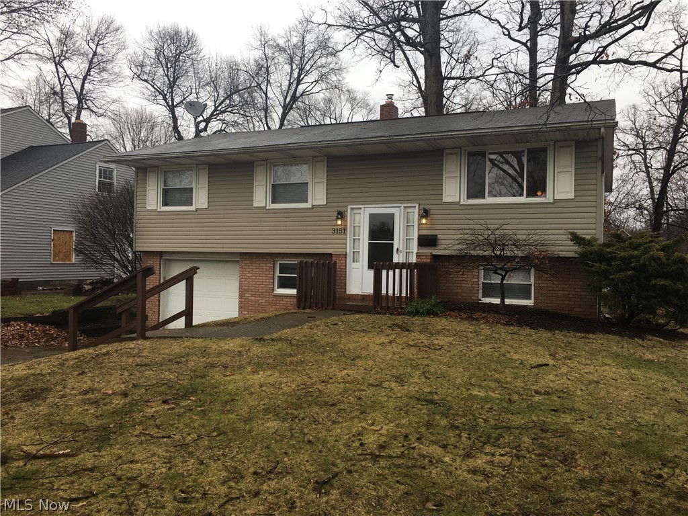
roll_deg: -2.2
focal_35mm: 29
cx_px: 344
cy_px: 258
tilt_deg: +2.3
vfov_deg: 48.2
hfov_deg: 61.7
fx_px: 576
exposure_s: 1/133
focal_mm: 4.15
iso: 25
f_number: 2.2
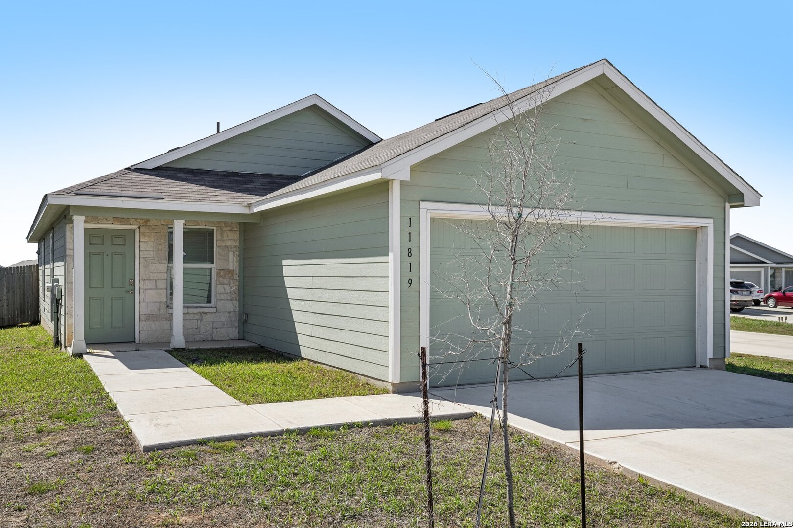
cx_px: 396
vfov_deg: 41.1
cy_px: 264
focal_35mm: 32
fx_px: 705
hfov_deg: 58.7
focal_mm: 32
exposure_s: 1/500
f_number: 8
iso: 200
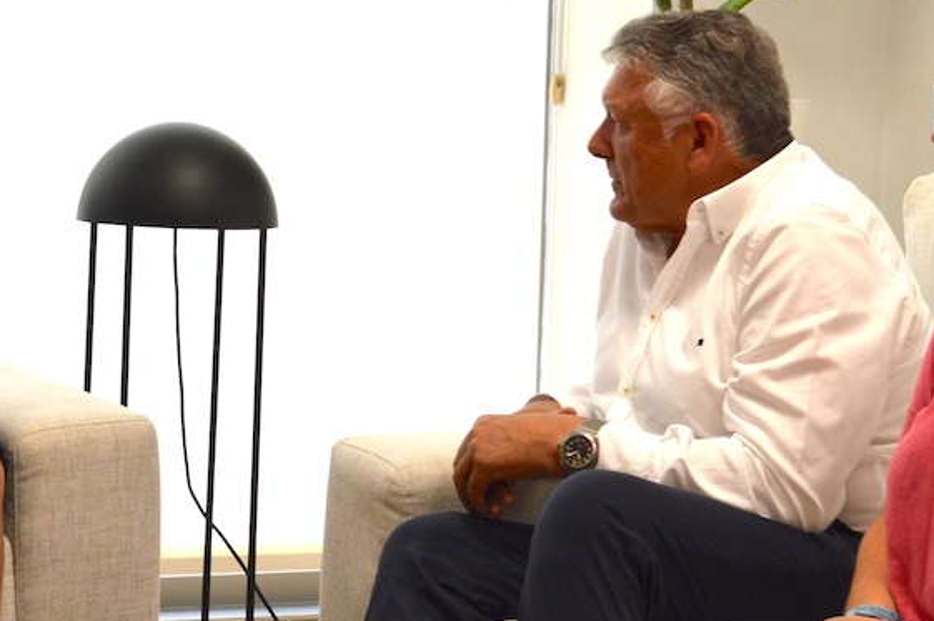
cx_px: 124
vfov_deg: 13.4
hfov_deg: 19.9
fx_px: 2618
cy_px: 64
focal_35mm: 101
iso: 400
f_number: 5
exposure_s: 1/100
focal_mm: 24
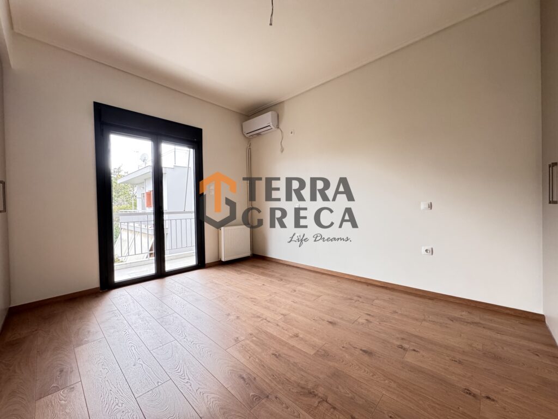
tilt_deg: -1.0
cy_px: 210
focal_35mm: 14
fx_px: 226
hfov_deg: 102.1
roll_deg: +1.5
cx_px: 279
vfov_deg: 85.7
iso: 320
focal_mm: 2.22
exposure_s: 1/97
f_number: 2.2
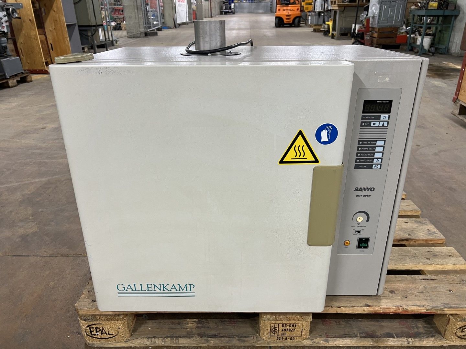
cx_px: 233
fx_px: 350
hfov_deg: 67.3
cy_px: 174
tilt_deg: -25.2
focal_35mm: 26
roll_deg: +1.9
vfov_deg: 53.1
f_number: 1.5
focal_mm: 5.7
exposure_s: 1/50
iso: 100
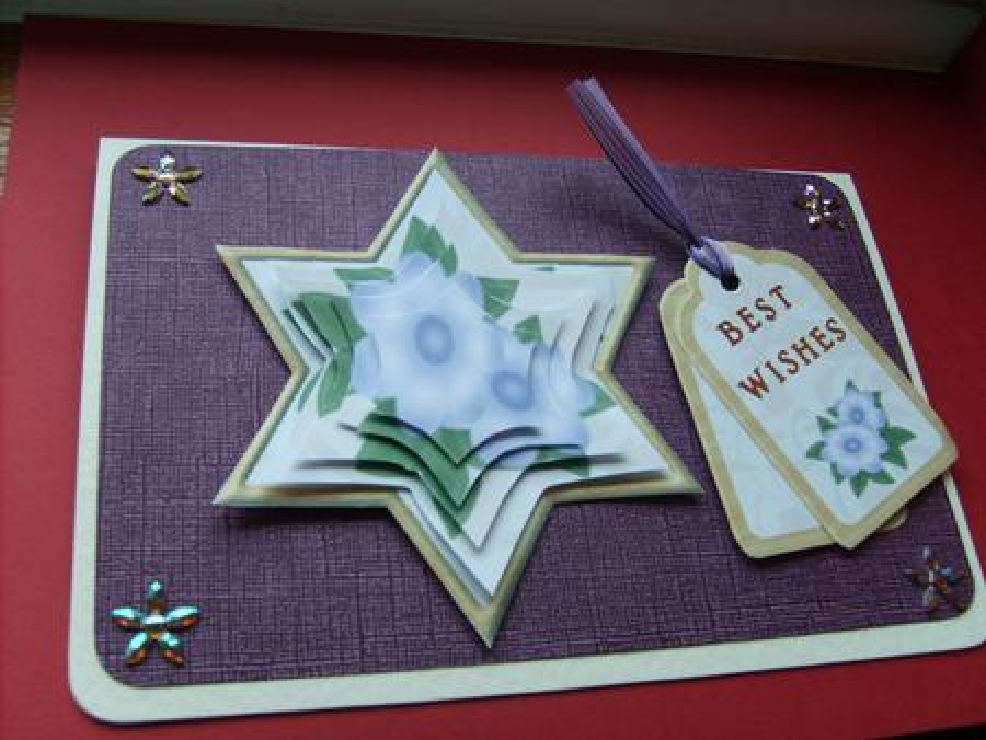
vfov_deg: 40.7
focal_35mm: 35
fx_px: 997
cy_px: 370
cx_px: 493
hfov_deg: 52.6
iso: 50
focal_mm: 5.8
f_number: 2.8
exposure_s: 1/60
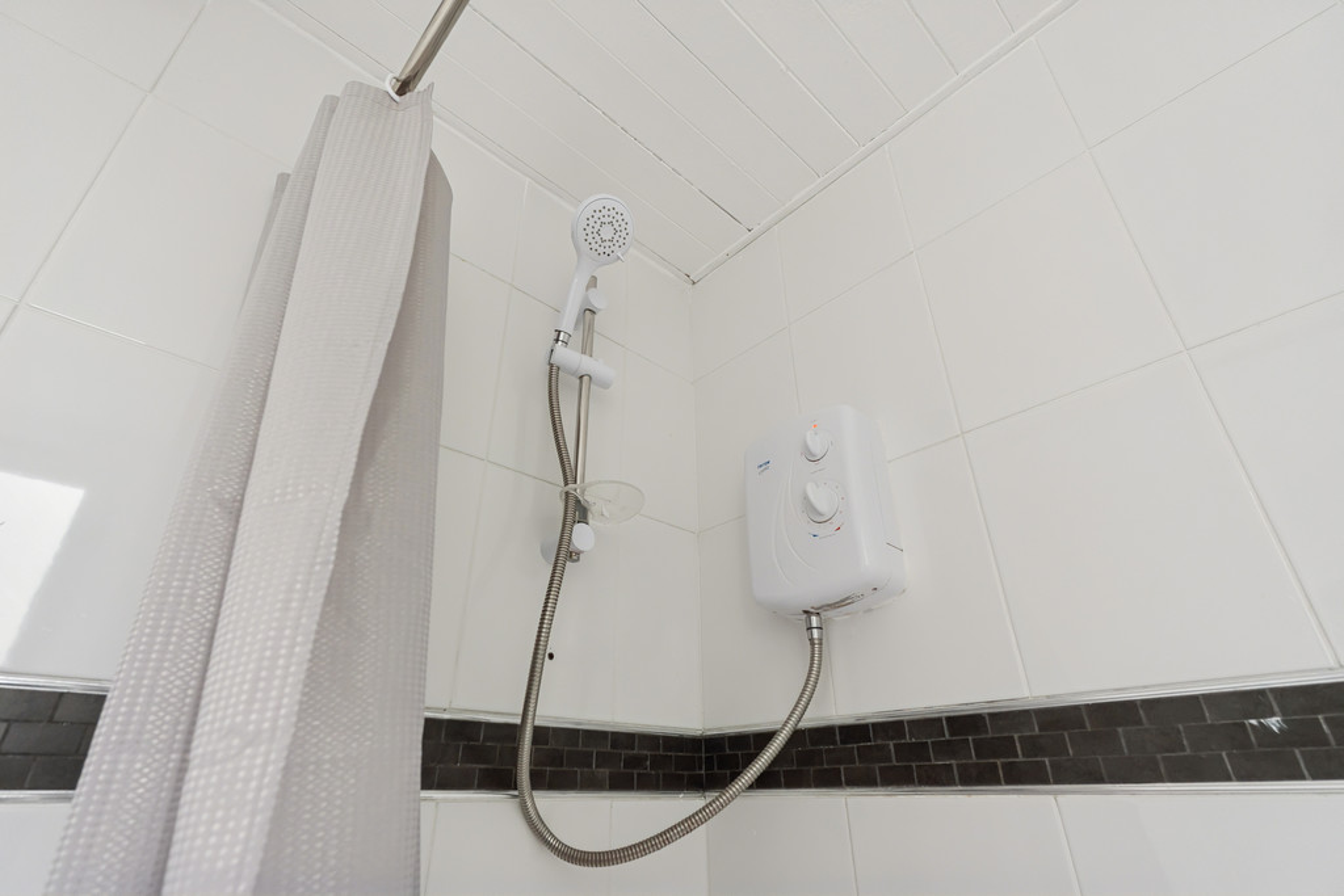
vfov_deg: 72.1
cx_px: 672
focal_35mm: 16
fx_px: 616
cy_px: 448
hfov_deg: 95.0
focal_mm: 11
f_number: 4
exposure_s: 1/30
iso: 500
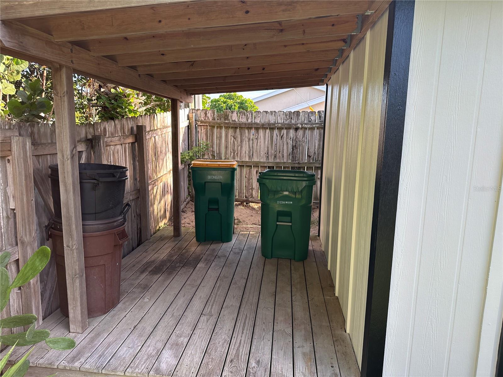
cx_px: 252
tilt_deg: -9.3
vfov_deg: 56.8
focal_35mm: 24
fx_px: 349
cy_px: 188
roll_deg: -0.8
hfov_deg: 71.6
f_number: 1.78
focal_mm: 6.86
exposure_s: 1/437
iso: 80
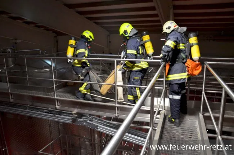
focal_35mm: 27
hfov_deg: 67.5
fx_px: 175
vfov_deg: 47.7
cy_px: 78
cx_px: 117
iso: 1600
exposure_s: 1/100
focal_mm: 18
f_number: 3.5
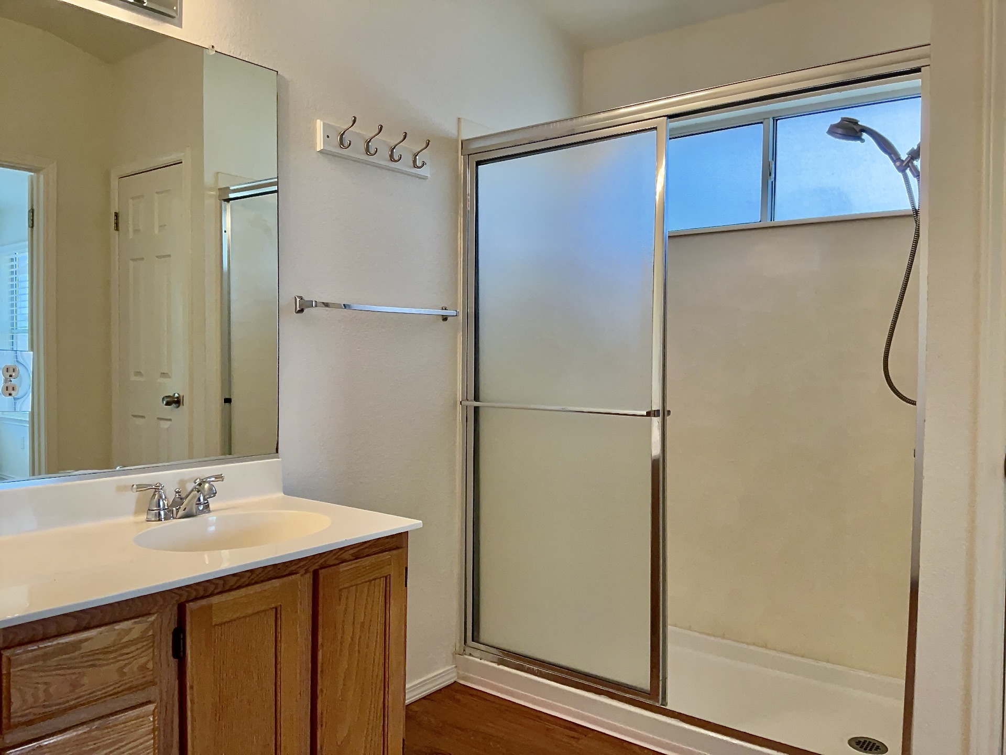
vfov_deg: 51.4
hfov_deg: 65.3
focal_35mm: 27
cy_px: 378
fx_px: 785
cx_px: 503
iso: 80
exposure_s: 1/120
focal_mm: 3
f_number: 1.8
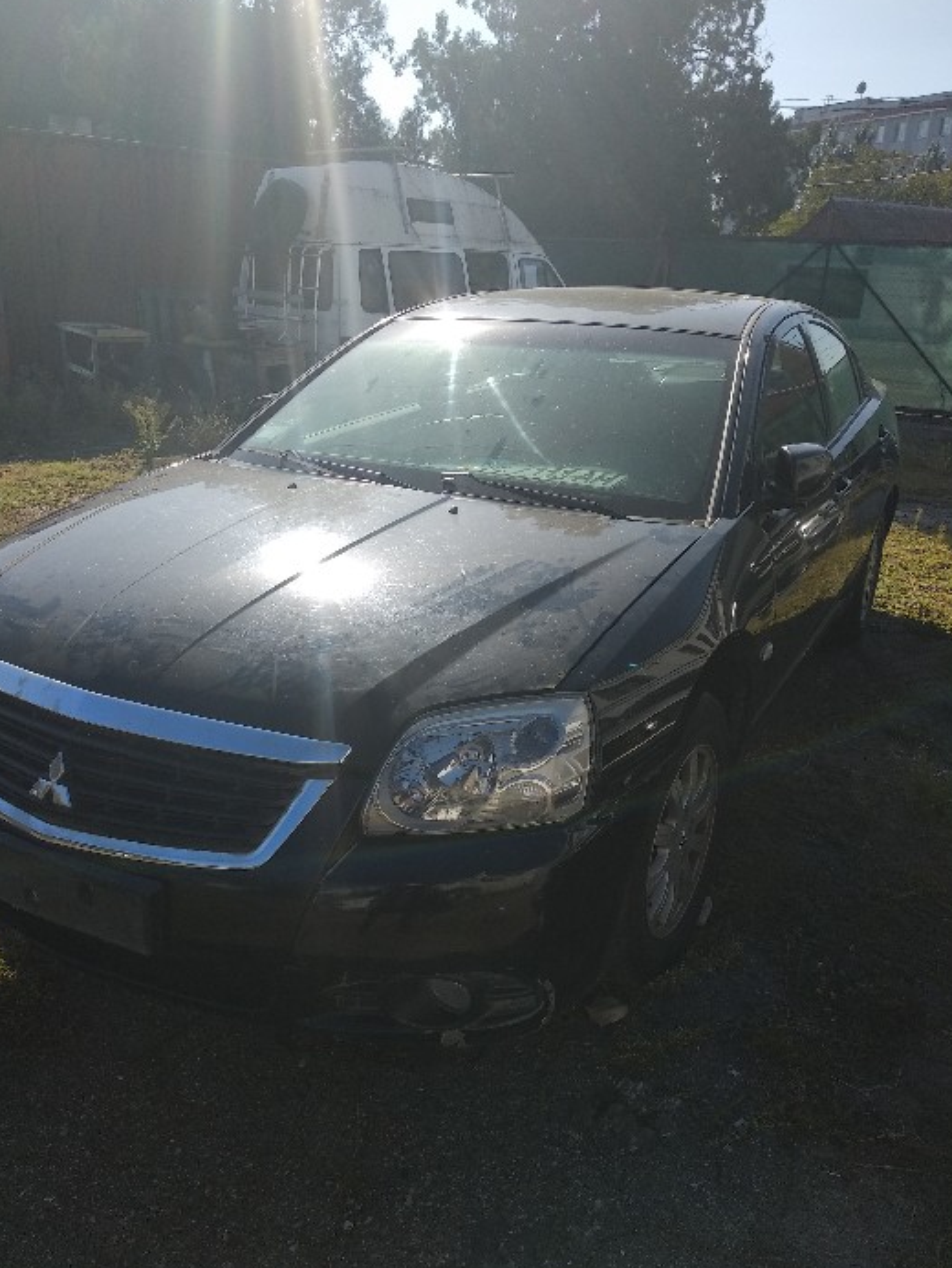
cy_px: 633
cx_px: 476
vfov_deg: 65.3
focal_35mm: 27
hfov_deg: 51.4
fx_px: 990
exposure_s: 1/1216
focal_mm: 3.81
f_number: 2.2
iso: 125
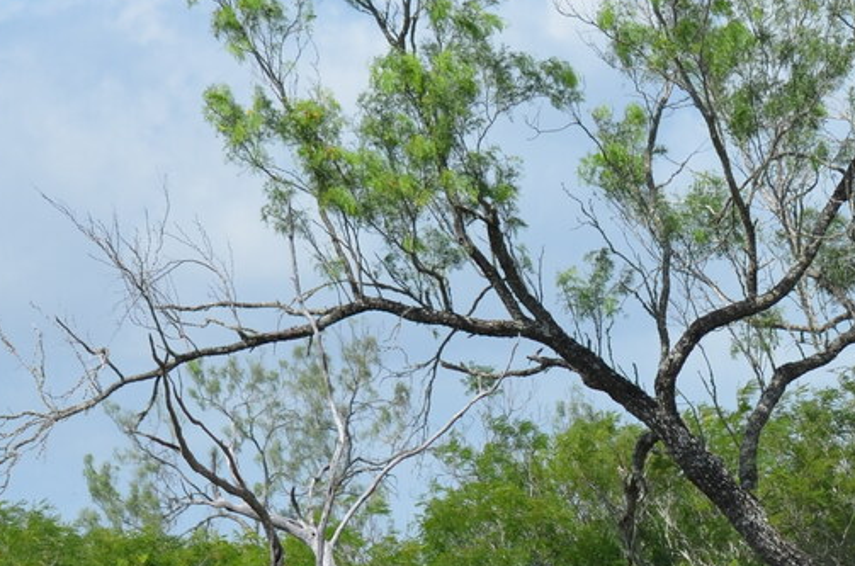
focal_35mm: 282
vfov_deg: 4.8
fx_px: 6683
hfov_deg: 7.2
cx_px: 1116
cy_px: 498
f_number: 9
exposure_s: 1/320
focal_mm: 58
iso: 125
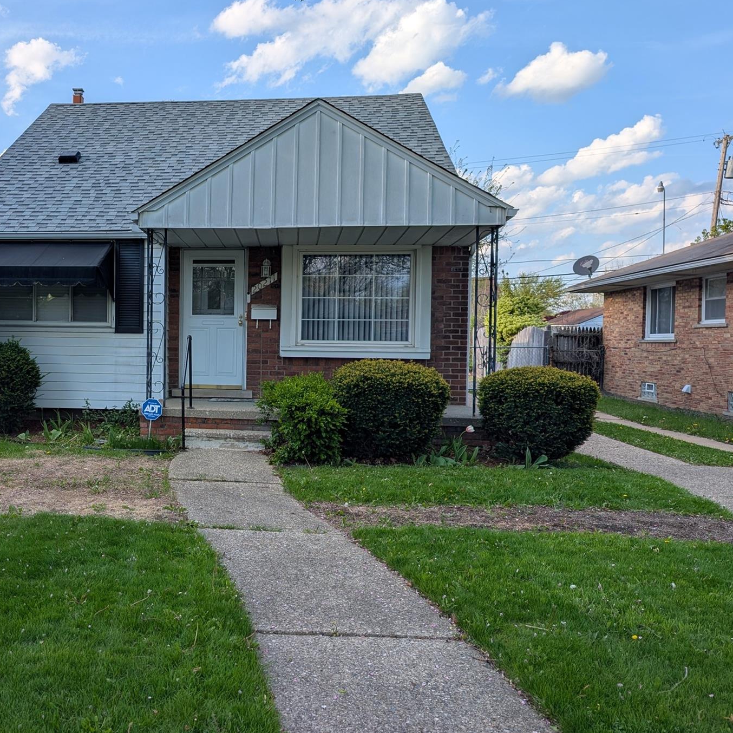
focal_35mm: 32
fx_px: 767
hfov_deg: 49.2
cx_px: 189
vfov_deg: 51.1
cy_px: 362
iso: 21
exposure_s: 1/608
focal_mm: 6.9
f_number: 1.68
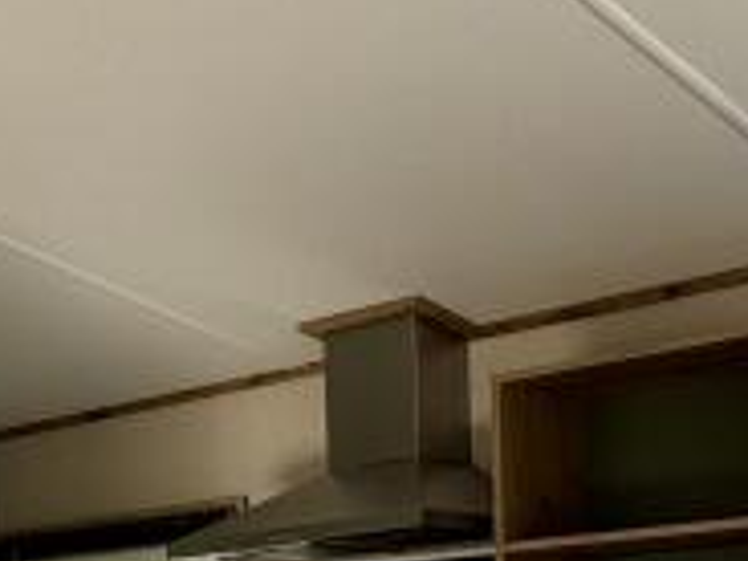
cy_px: 756
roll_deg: +1.1
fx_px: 1685
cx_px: 106
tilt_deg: -2.8
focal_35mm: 78
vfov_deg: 17.6
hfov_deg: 24.4
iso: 40
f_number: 2.2
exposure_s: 1/126
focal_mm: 2.22
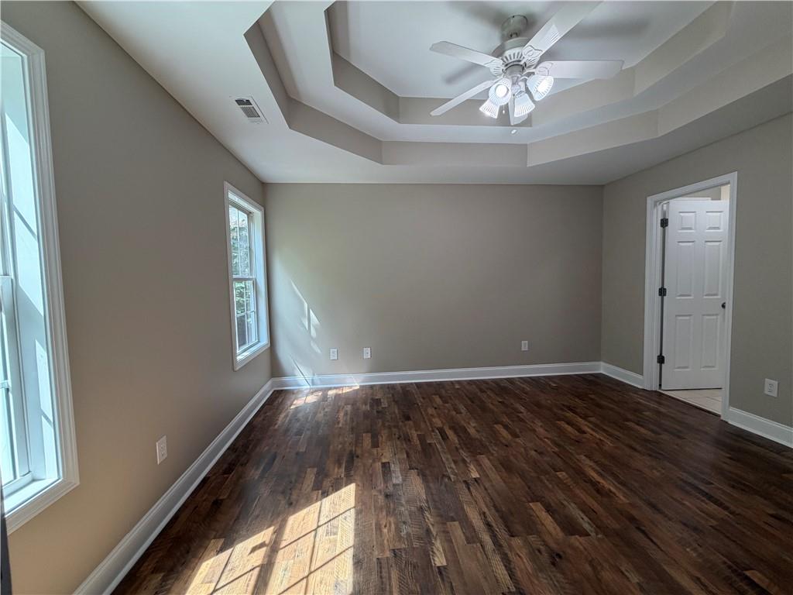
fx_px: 321
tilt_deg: -3.5
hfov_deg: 102.1
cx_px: 396
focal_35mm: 14
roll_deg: +0.9
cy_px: 298
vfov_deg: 85.7
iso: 160
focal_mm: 2.22
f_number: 2.2
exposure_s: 1/120
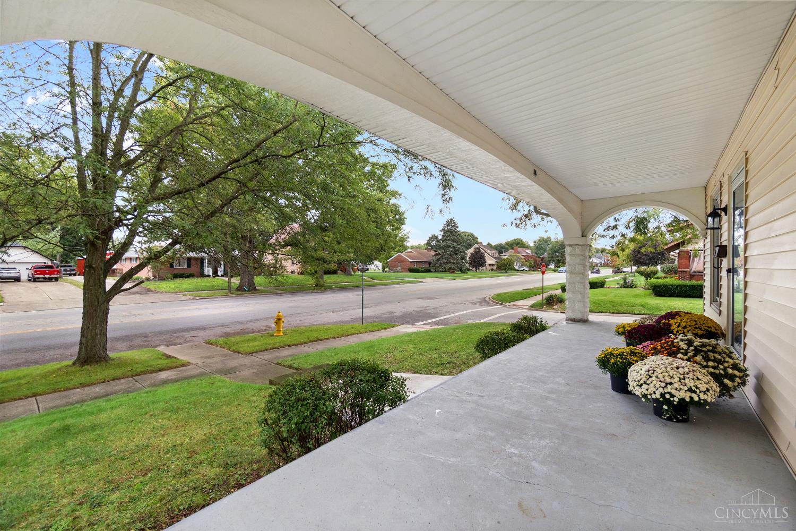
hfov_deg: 100.4
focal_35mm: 15
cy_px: 266
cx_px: 398
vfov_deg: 77.3
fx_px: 332
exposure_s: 1/30
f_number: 4.5
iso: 400
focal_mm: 10
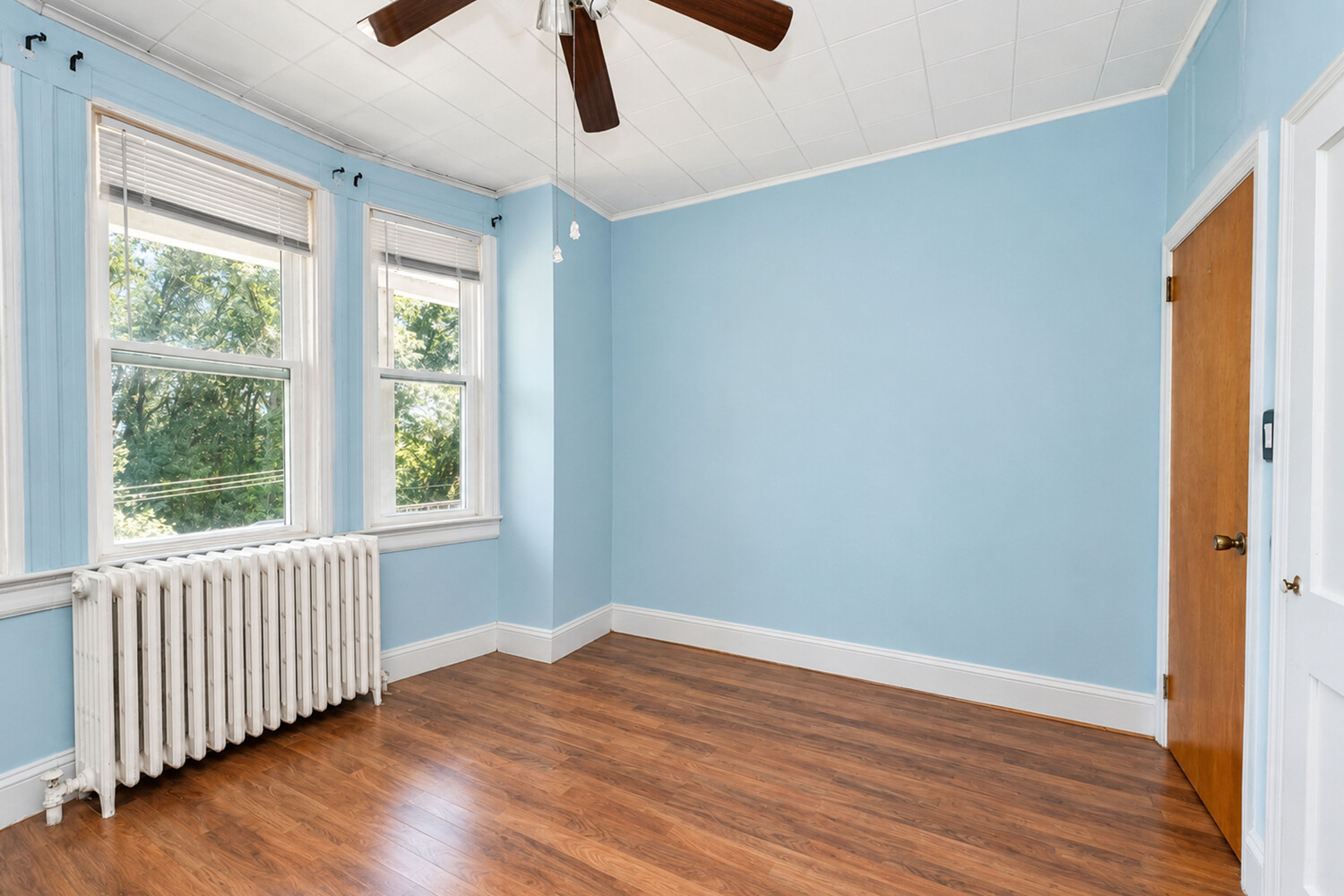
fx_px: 560
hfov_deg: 100.4
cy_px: 448
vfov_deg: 77.3
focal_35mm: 15
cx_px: 672
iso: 2000
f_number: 11
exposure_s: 1/60
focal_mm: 10
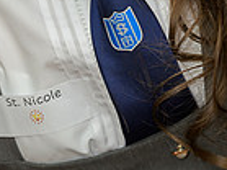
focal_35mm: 302
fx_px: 1979
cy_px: -193
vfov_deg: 4.8
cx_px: 42
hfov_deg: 6.6
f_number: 5.6
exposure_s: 1/30
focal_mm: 97
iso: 320
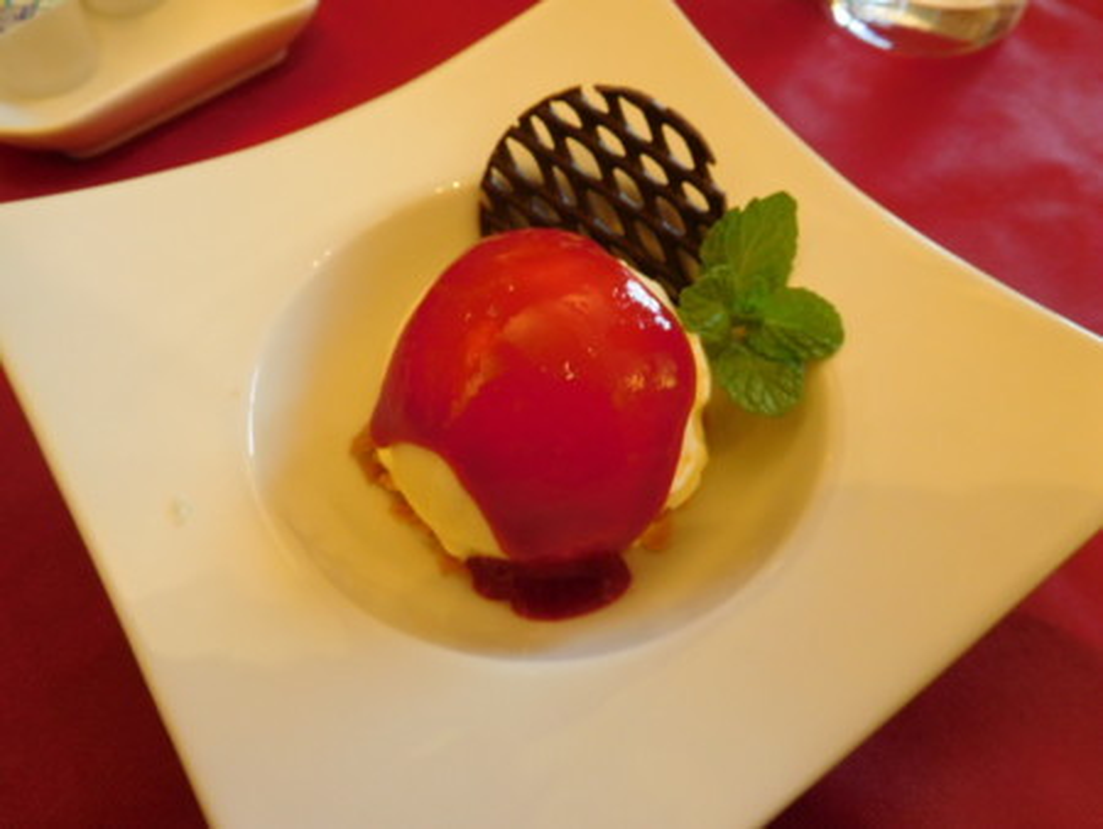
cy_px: 414
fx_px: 797
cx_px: 552
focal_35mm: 25
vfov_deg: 54.9
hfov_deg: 69.4
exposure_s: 1/25
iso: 400
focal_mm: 4.5
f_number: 3.4
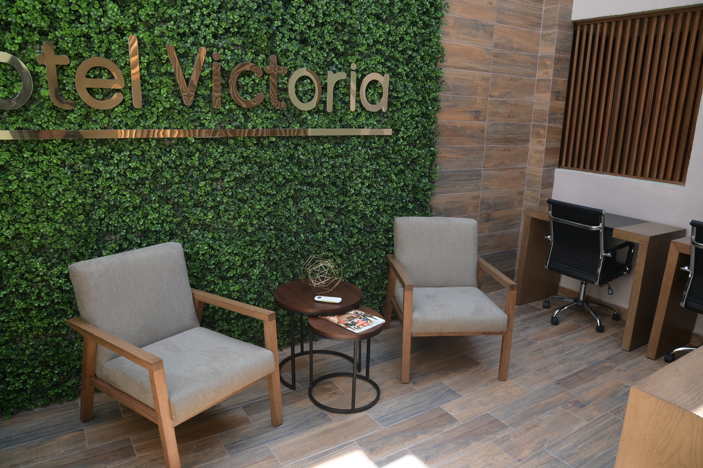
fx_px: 488
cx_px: 359
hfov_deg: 71.5
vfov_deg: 51.2
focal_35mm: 25
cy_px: 241
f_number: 7.1
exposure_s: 1/60
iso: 500
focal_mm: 24
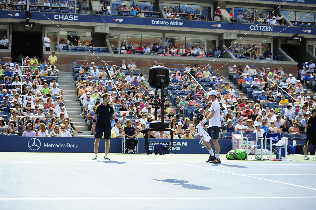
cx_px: 158
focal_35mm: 70
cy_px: 105
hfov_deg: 28.9
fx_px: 614
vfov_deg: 19.4
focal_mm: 70
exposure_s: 1/1250
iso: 200
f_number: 2.8
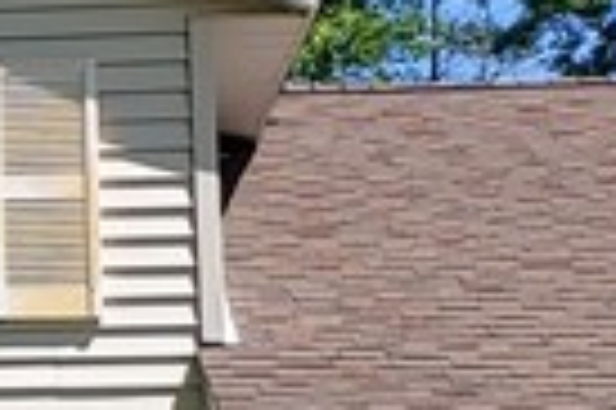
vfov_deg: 7.0
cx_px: -405
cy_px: 59
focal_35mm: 194
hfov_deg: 10.2
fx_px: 3316
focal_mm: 4.23
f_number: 1.5
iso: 50
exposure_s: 1/2564
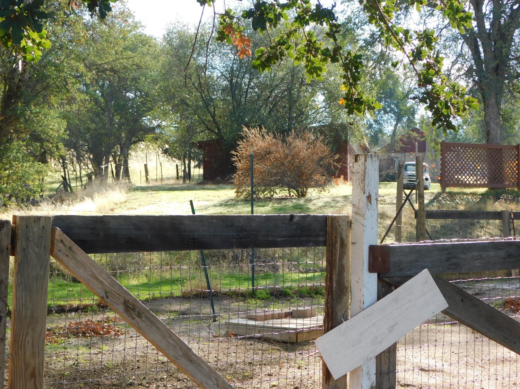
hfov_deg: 29.4
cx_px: 260
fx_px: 991
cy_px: 194
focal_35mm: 66
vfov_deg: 22.2
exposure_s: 1/200
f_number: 4.2
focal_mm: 11.7
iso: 125
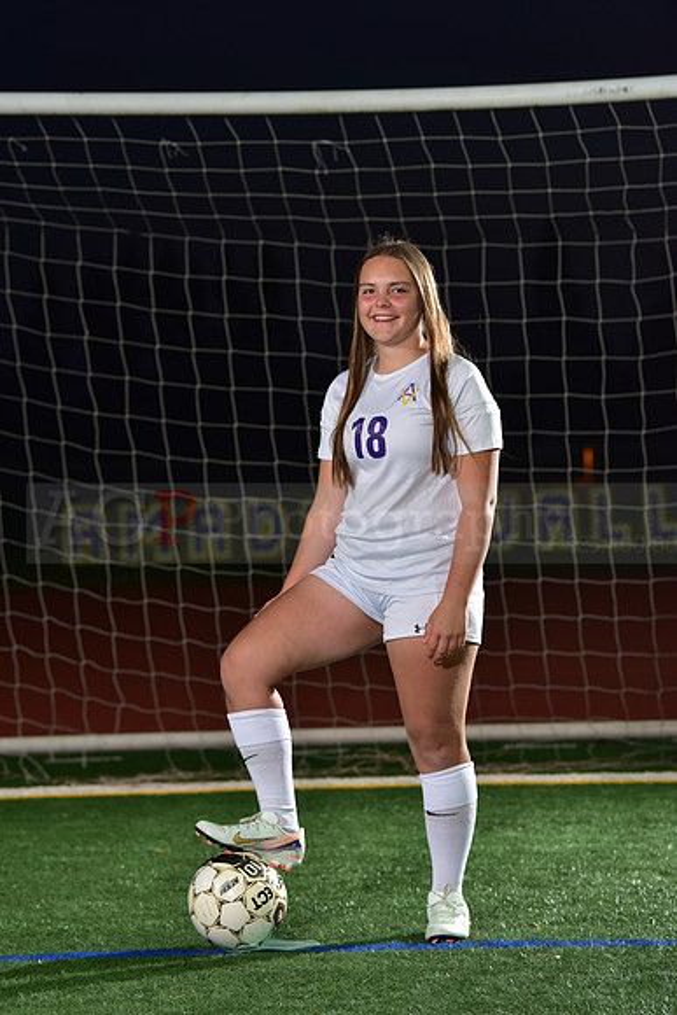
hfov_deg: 11.0
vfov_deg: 16.4
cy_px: 508
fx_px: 3524
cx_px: 338
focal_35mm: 125
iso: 1000
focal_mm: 125
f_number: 5
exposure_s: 1/200
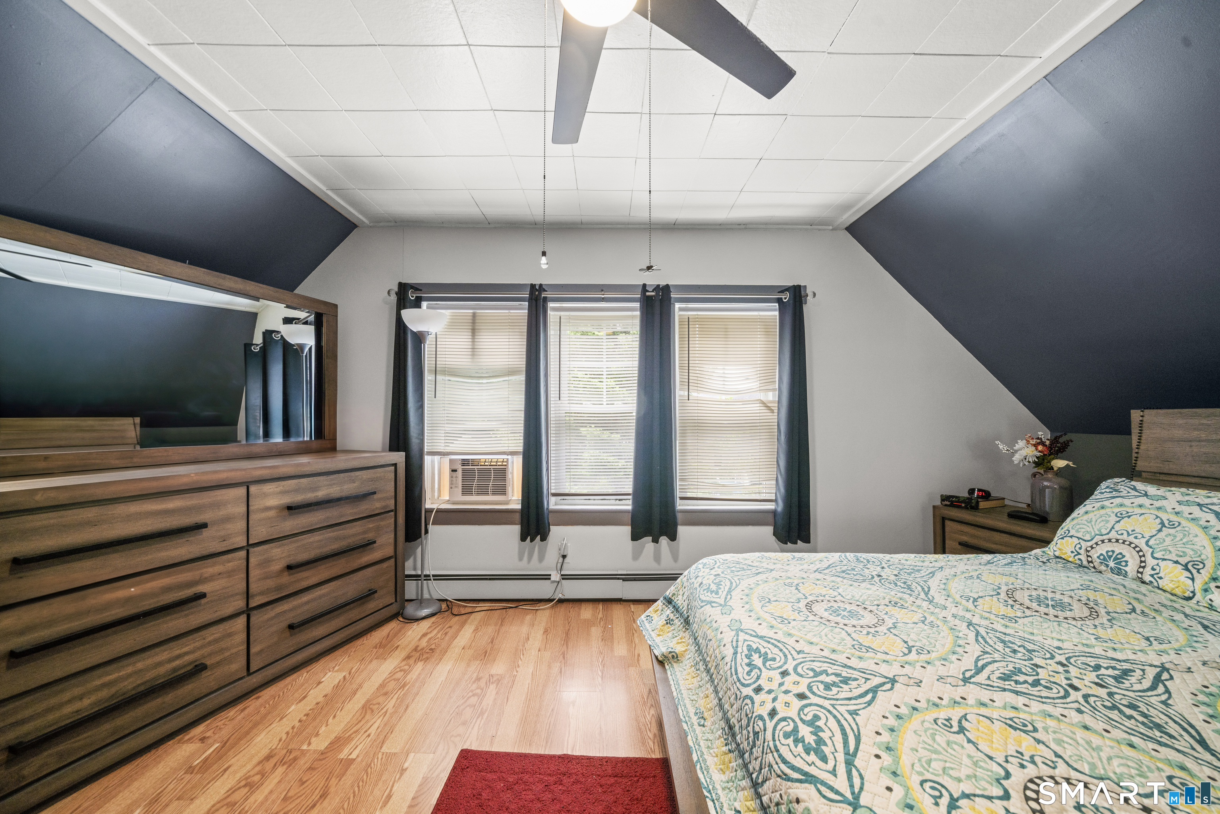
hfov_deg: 112.6
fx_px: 407
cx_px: 610
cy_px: 407
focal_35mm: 12
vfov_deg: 90.0
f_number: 7.1
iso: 400
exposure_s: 1/15
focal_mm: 12
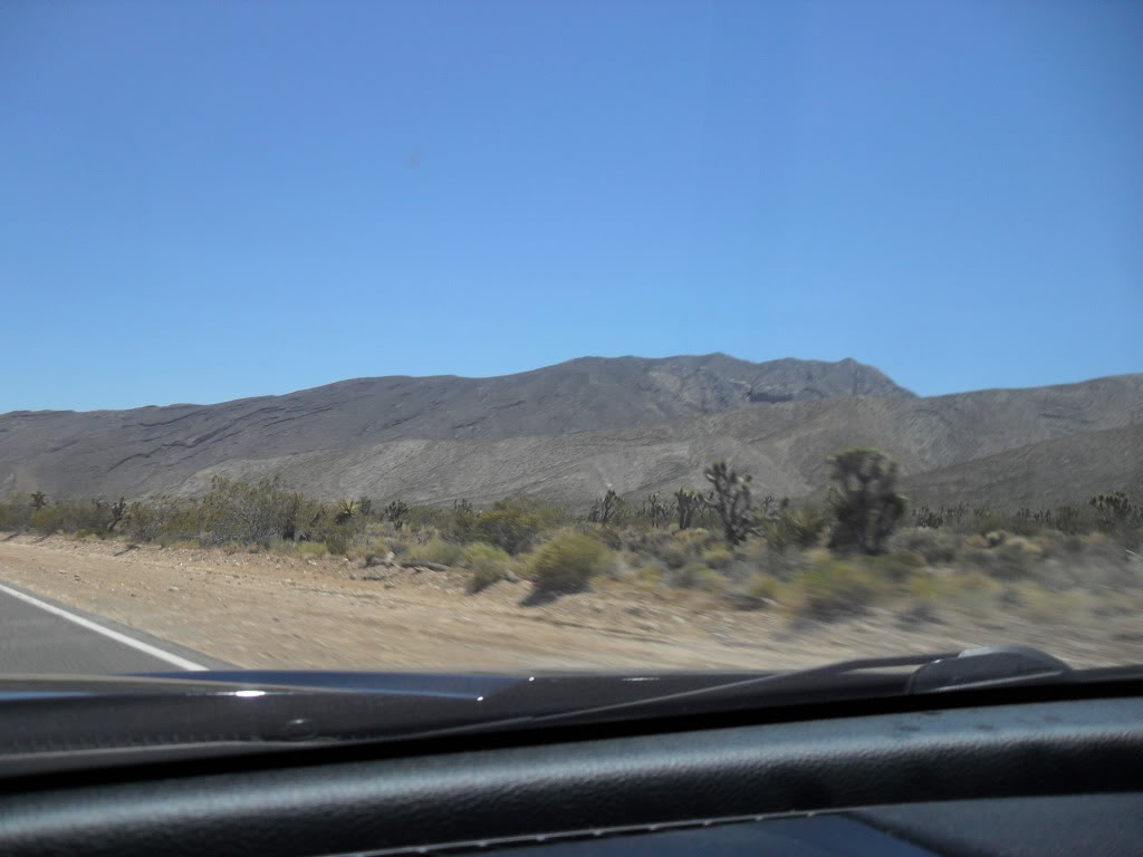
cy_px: 428
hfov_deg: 52.6
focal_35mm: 35
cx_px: 572
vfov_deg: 40.7
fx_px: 1156
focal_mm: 6.2
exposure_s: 1/90
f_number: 8.9
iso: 100
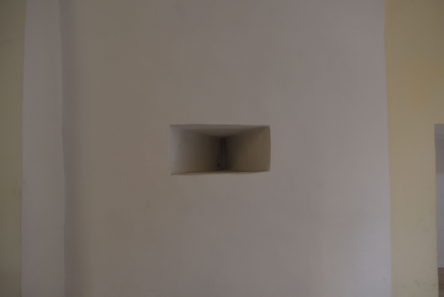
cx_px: 222
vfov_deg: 62.0
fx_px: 247
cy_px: 148
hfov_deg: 84.0
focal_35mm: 20
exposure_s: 1/60
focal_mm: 20
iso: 500
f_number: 2.8
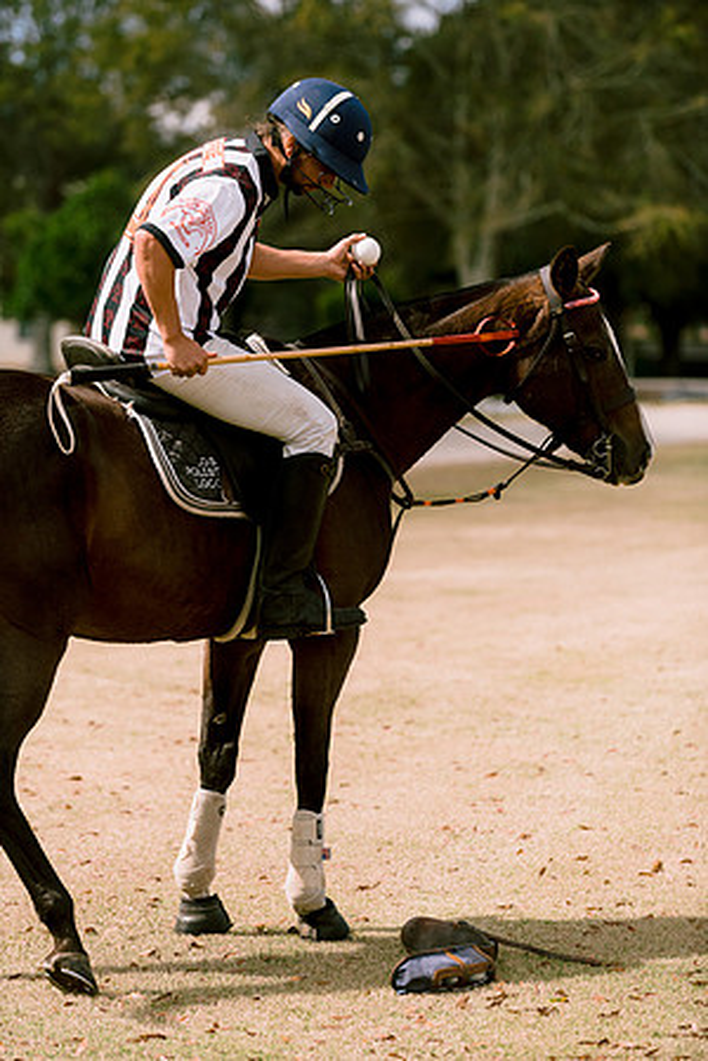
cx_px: 354
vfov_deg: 14.7
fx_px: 4130
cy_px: 530
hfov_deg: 9.8
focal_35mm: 140
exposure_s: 1/4000
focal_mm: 140
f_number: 4
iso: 200
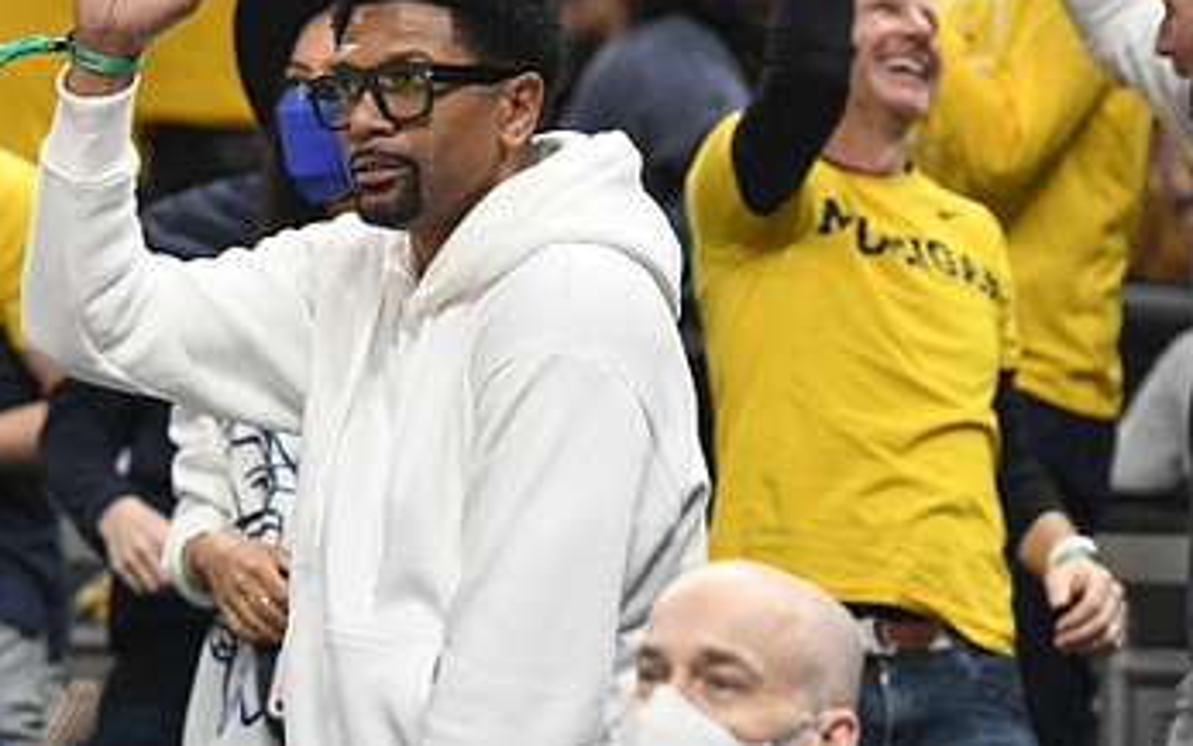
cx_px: 385
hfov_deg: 10.1
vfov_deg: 6.3
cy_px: 304
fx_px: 6764
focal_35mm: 208
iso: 3200
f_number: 2.8
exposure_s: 1/1000
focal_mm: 122
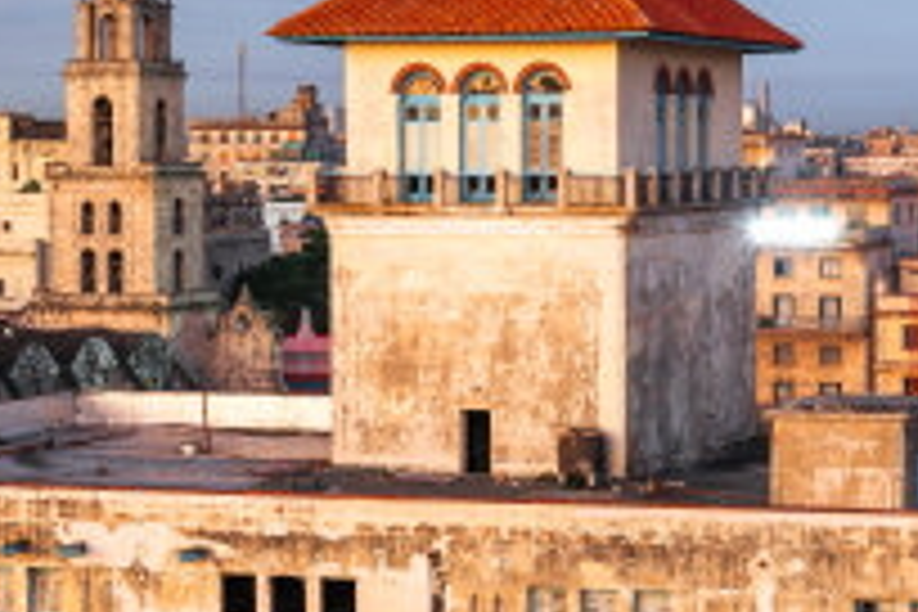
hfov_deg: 18.9
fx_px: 2677
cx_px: 945
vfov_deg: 13.0
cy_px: 180
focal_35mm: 105
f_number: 8
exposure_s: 1
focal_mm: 35
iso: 100
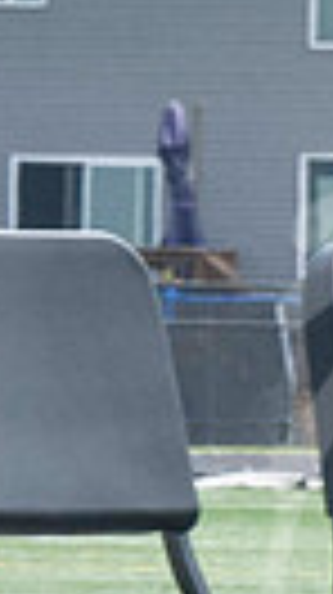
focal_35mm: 734
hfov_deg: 1.7
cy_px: 318
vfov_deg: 2.9
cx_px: -14
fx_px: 11552
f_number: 13
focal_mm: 70
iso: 200
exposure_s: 1/250
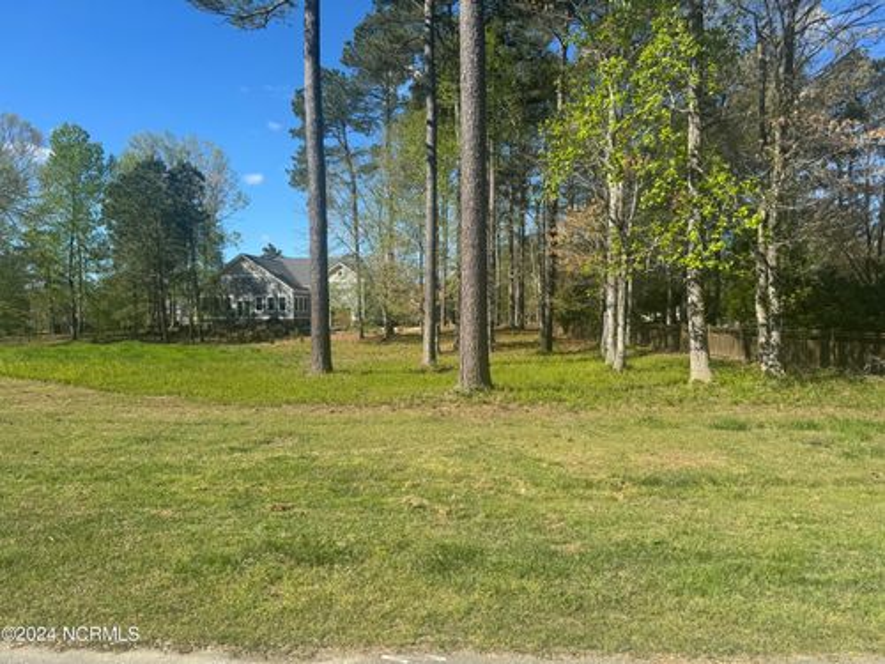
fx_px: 614
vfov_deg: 56.8
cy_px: 332
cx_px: 442
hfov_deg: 71.6
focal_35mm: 24
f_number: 1.78
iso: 80
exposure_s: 1/3165
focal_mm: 6.86
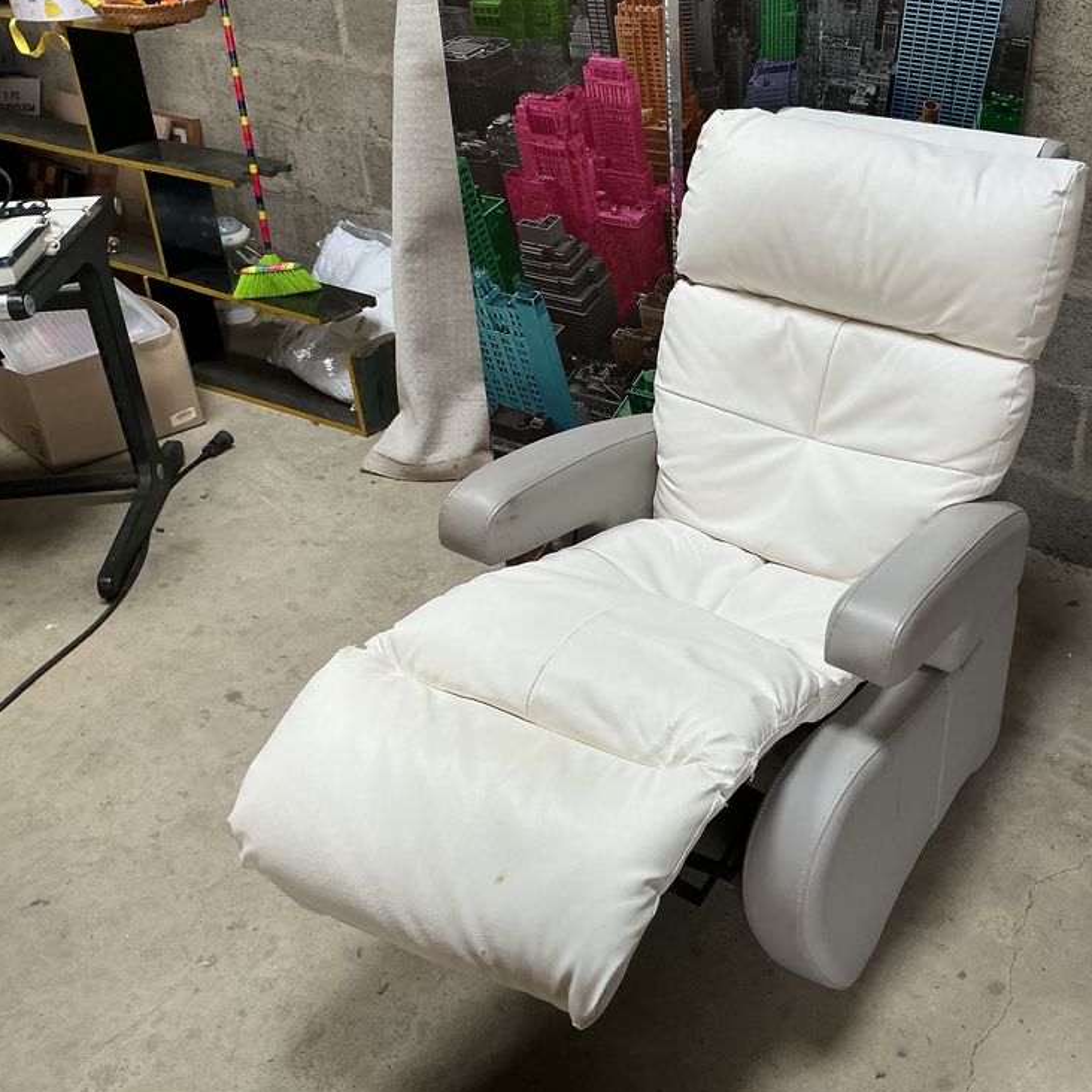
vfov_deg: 47.2
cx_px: 743
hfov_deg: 46.4
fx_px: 1249
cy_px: 549
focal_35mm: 35
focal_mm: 3
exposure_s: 1/60
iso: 80
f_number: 1.8
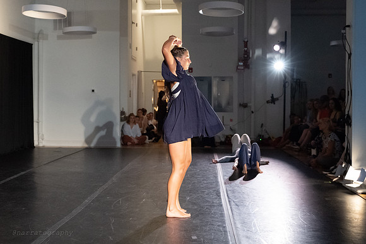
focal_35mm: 48
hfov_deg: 41.3
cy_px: 108
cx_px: 168
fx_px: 485
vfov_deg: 28.2
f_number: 3.5
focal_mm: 35
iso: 6400
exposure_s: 1/320
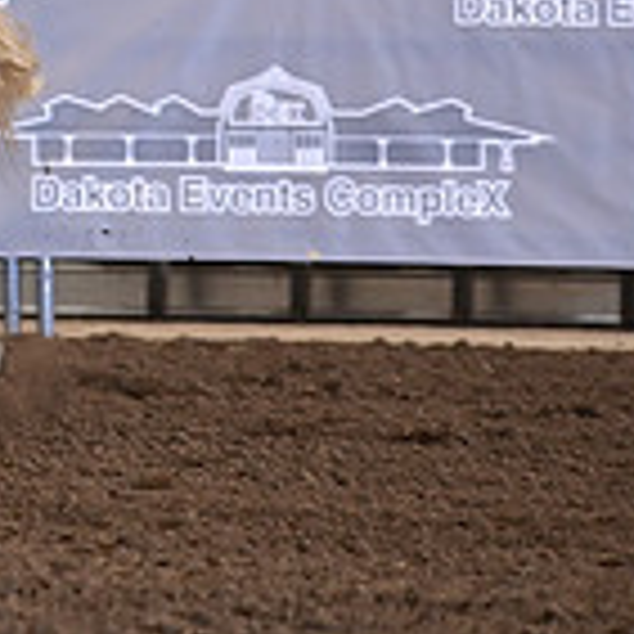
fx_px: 14505
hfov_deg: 2.5
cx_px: -585
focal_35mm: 700
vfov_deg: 2.5
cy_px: -232
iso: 1250
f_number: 4
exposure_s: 1/250
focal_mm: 200
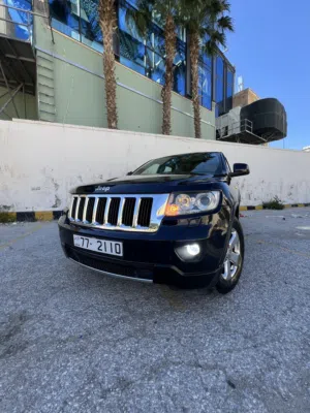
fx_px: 155
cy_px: 206
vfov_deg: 106.2
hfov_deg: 89.9
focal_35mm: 13
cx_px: 155
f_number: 1.8
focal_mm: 1.57
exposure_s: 1/424
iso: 32
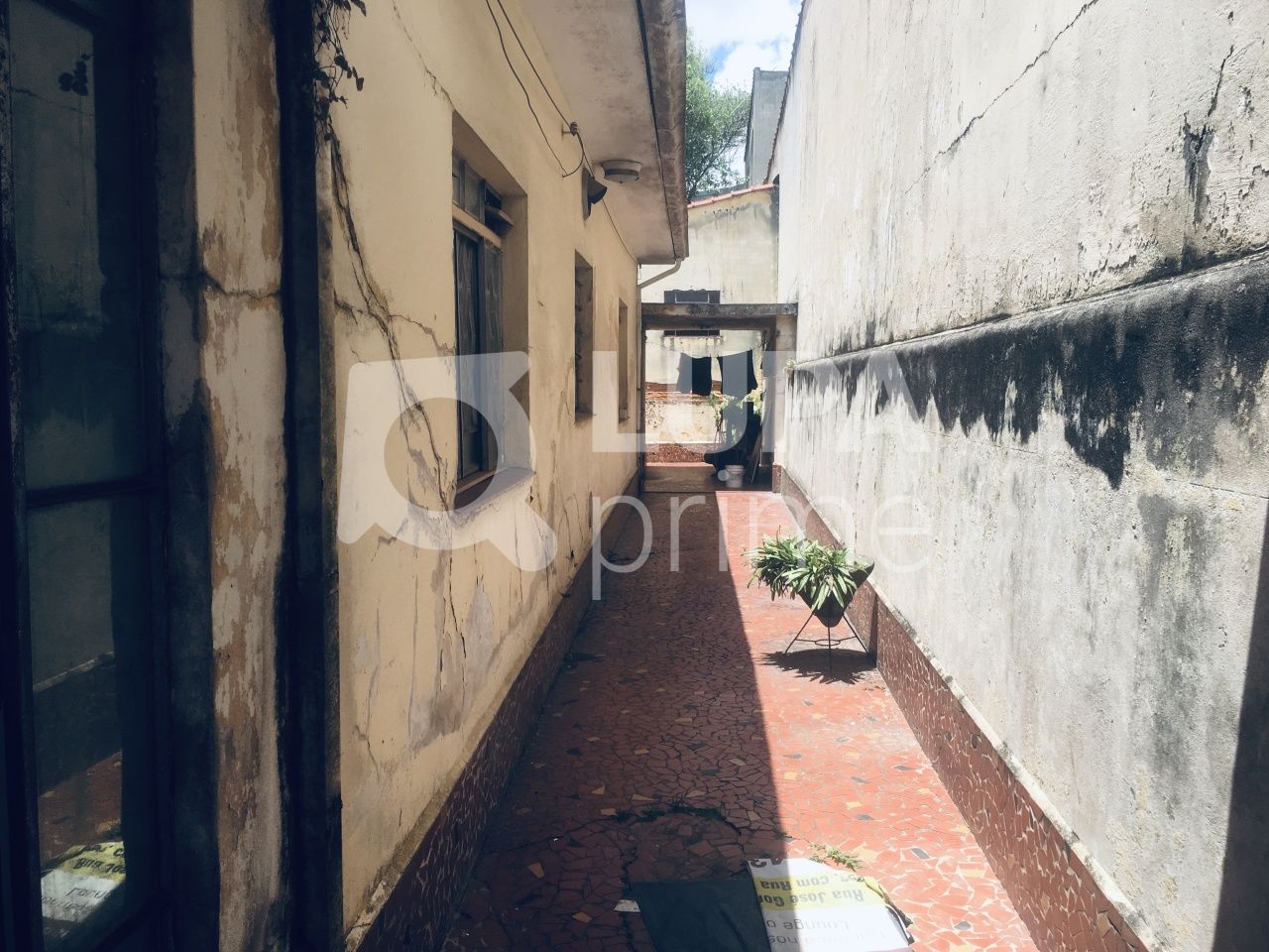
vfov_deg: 48.2
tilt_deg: -2.5
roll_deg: -0.6
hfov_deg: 61.7
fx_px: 1063
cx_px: 634
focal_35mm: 29
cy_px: 476
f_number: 2.2
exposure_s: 1/810
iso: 25
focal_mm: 4.15
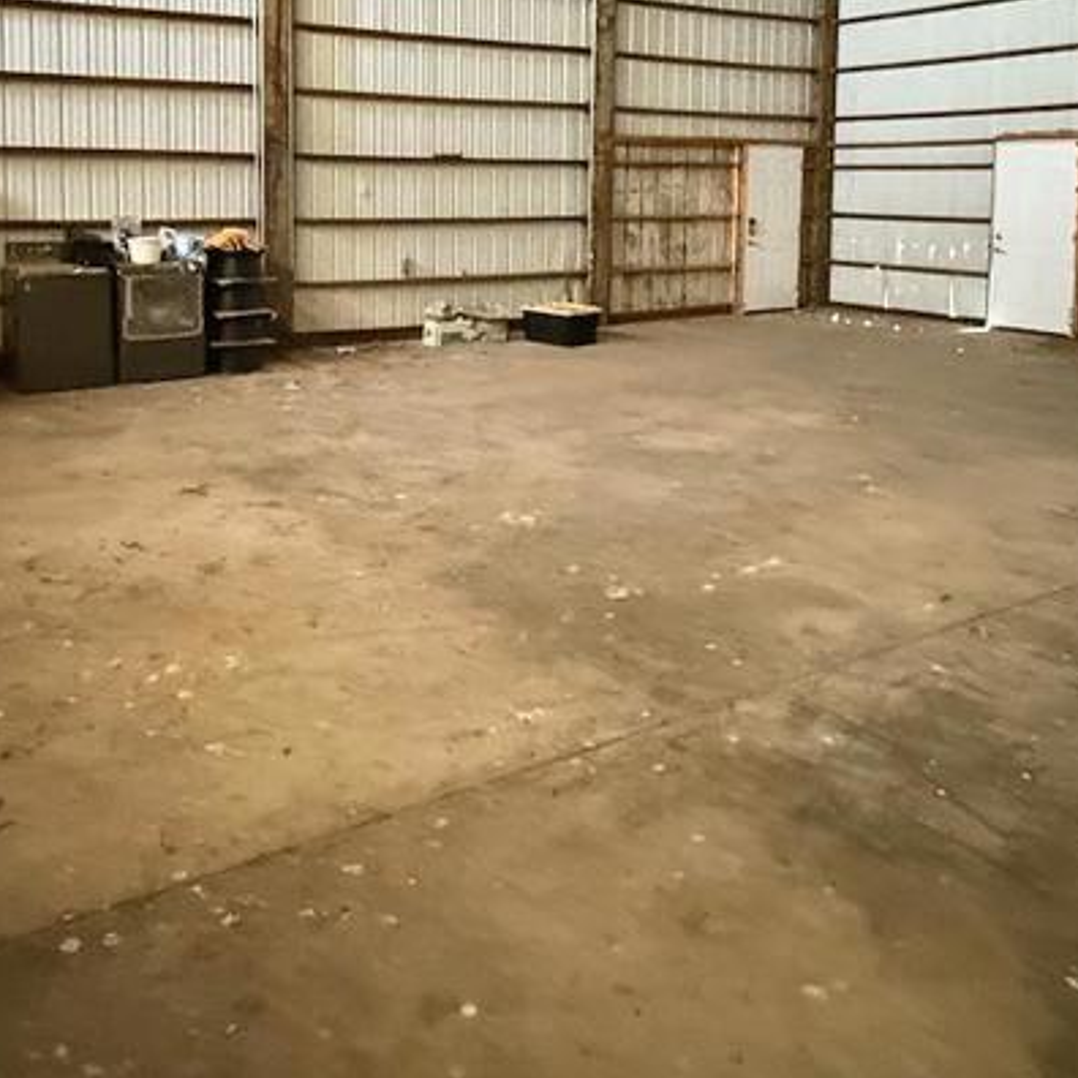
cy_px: 259
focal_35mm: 32
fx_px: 1127
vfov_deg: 48.9
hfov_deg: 50.9
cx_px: 466
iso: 1600
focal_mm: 2.22
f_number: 2.2
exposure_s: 1/44
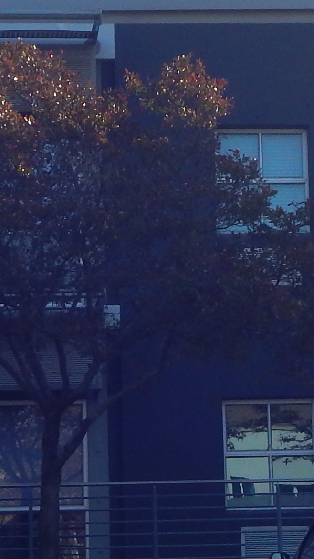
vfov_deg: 14.7
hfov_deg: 8.3
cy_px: 227
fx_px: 2160
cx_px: 136
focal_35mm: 146
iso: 125
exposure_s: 1/800
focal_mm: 6.1
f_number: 3.3
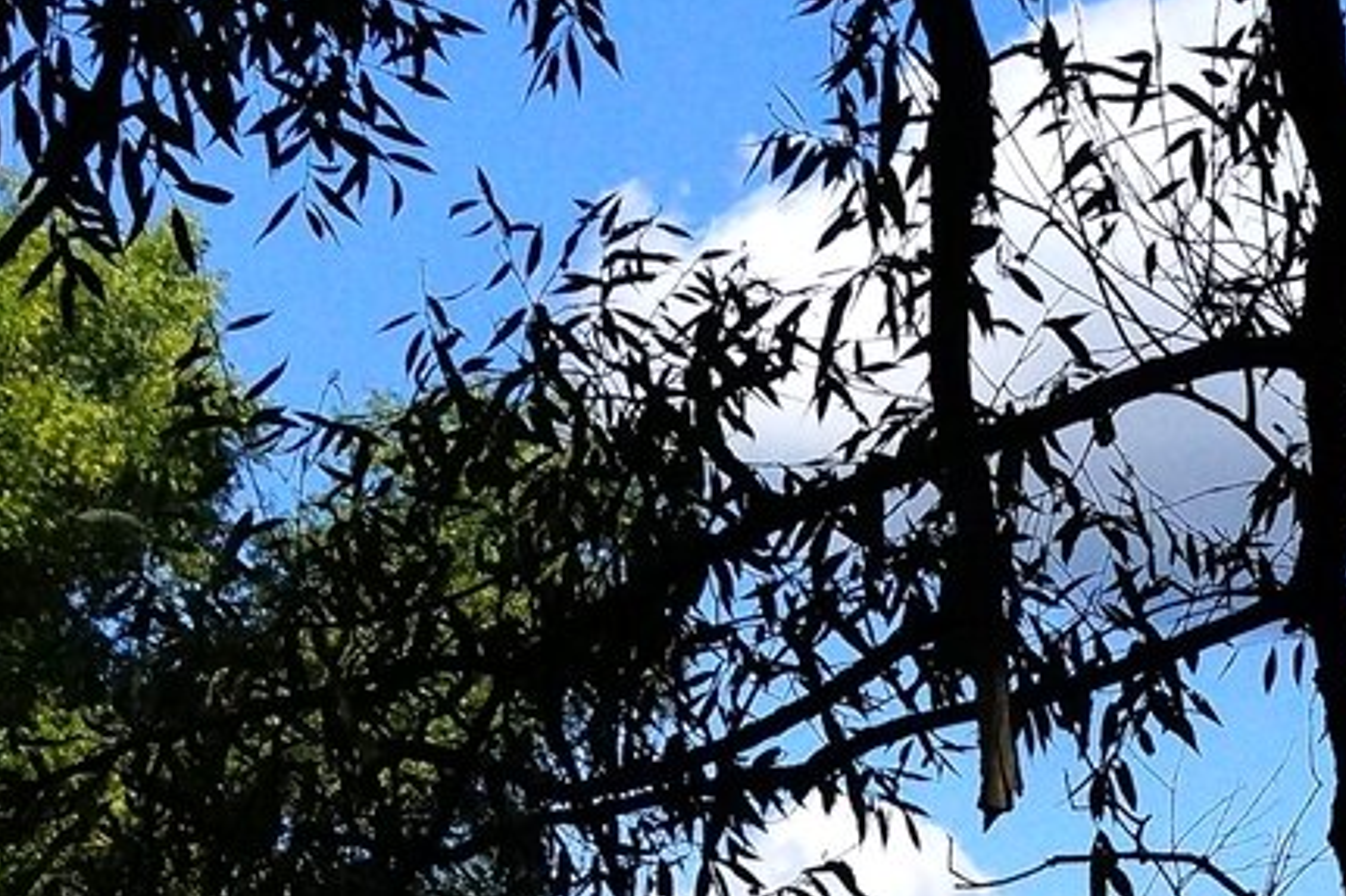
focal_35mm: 163
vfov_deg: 8.2
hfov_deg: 12.4
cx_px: 1452
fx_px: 6092
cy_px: 1439
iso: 800
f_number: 6.3
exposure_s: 1/4000
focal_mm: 26
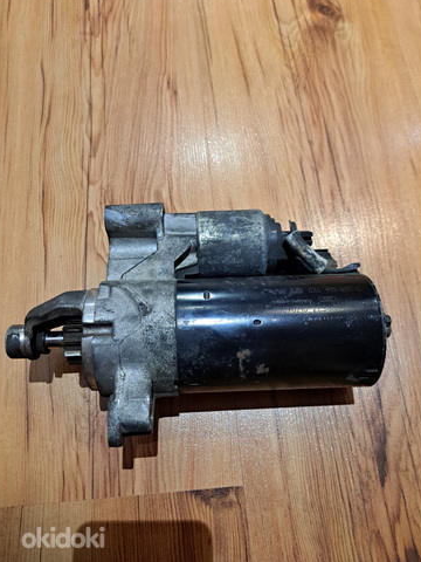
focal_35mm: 25
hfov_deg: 54.9
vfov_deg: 69.4
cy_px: 286
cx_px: 208
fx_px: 405
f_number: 1.8
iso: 400
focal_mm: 5.23
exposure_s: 1/33
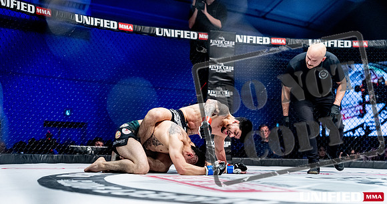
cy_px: 144
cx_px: 217
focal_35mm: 59
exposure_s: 1/1250
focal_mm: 50
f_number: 2
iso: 3200
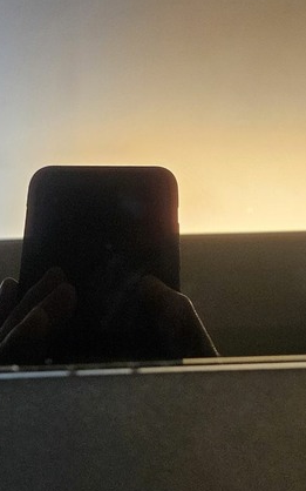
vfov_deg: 31.8
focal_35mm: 56
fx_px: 748
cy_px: -58
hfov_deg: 23.1
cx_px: 183
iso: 640
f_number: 1.8
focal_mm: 5.4
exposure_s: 1/30
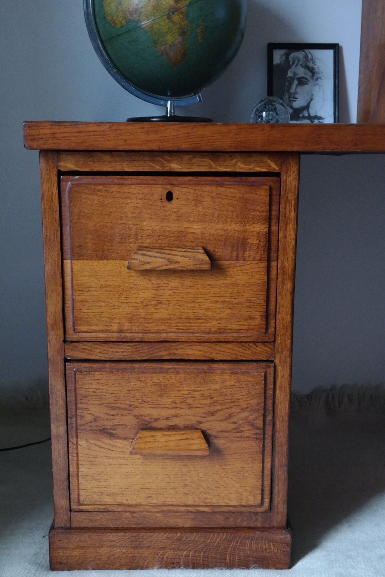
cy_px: 288
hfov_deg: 33.4
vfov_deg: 48.5
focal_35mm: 40
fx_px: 642
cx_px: 192
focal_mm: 26
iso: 3200
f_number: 5.6
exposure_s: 1/30
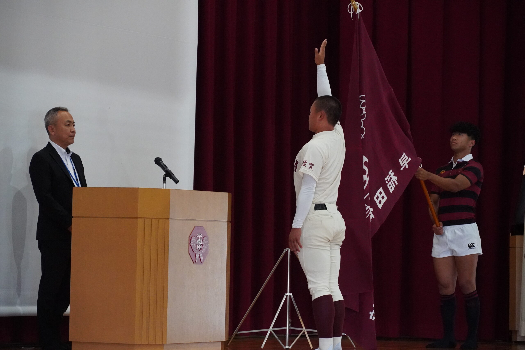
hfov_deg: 13.6
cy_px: 175
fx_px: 2209
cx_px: 262
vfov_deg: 9.1
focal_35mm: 152
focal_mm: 101
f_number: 5.6
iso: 6400
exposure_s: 1/250
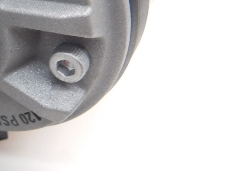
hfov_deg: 24.9
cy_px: 48
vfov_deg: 21.8
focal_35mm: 67
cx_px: -73
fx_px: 441
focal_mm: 4
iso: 160
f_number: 3
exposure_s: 1/30
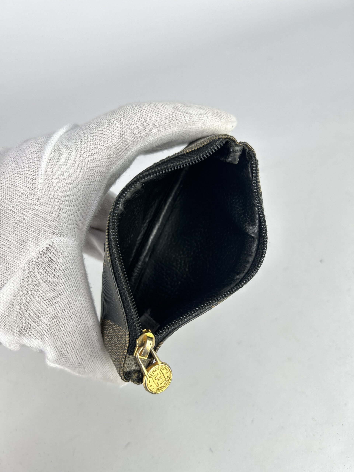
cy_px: 236
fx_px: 355
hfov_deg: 53.1
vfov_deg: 67.3
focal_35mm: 26
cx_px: 177
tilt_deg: -45.4
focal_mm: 5.7
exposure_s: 1/147
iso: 32
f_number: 1.5
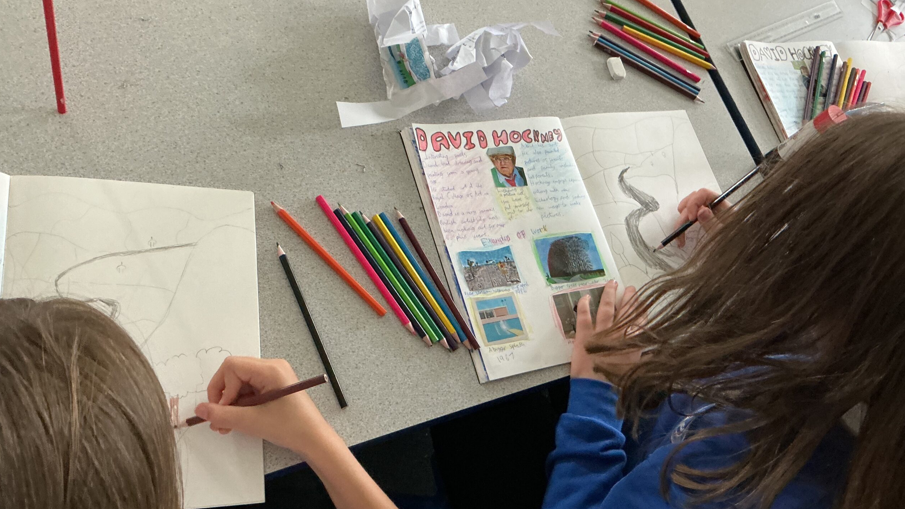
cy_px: 285
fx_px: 768
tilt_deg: -59.6
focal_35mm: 32
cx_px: 454
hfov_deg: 61.0
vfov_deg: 36.6
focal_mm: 3
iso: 250
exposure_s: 1/60
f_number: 1.8
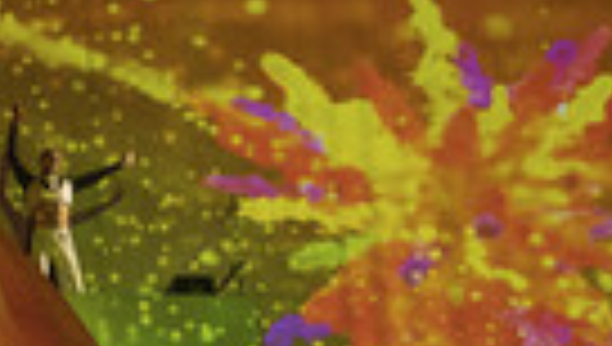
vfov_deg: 8.9
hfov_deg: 14.5
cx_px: -371
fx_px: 2194
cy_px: 436
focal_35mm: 135
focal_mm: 39
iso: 2500
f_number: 4.5
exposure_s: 1/320
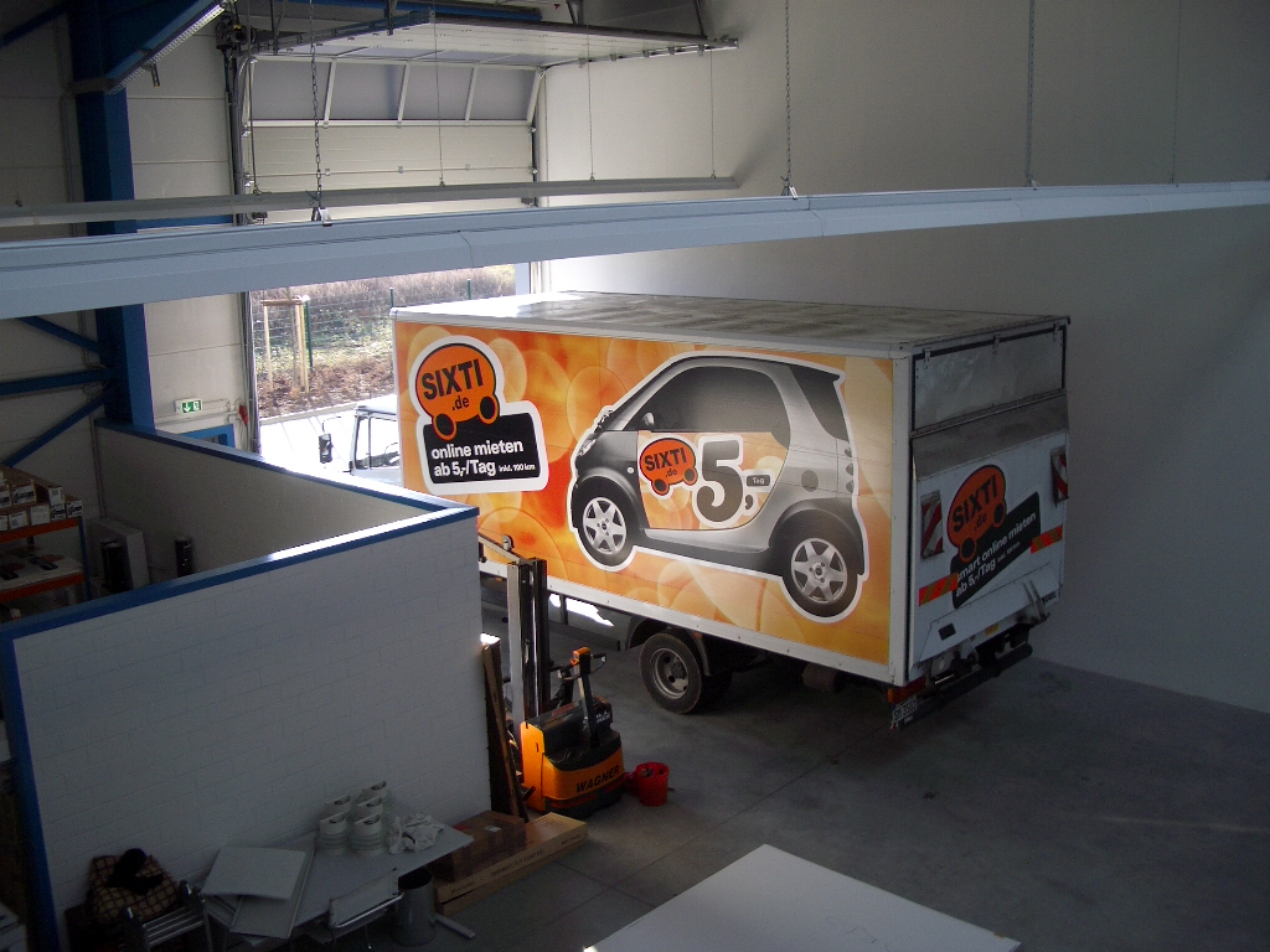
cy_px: 476
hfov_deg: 52.6
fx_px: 1284
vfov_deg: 40.7
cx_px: 635
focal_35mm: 35
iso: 50
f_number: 2.6
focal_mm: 5.8
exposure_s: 1/200
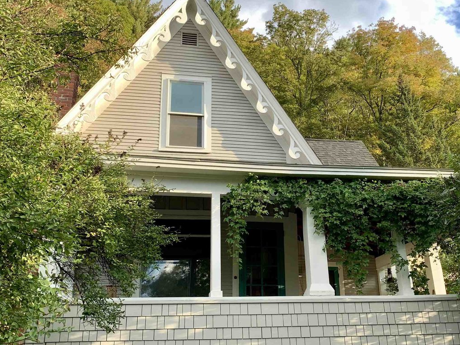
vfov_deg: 35.1
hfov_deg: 45.6
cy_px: 176
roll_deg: +1.3
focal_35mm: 41
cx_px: 268
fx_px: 545
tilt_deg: +21.5
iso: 25
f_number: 1.8
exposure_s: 1/567
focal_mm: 4.25
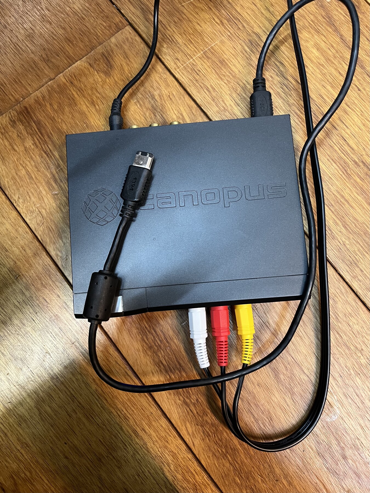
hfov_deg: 53.1
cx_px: 185
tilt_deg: -82.2
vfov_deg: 67.3
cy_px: 246
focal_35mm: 26
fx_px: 371
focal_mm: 5.1
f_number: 1.6
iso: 250
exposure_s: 1/50
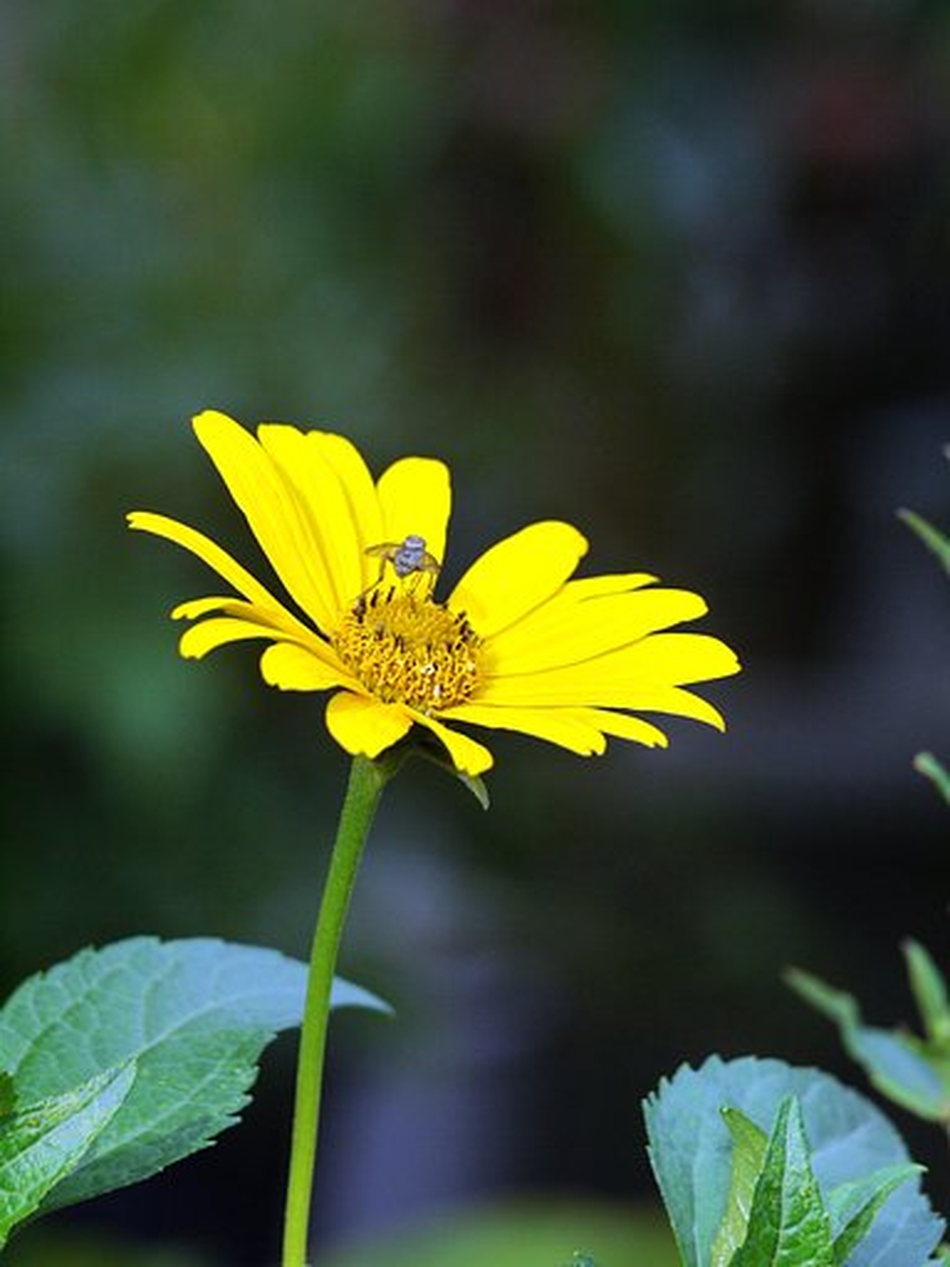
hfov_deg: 5.0
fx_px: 10978
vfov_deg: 6.6
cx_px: 475
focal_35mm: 300
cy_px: 634
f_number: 5.6
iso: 160
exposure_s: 1/500
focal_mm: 150
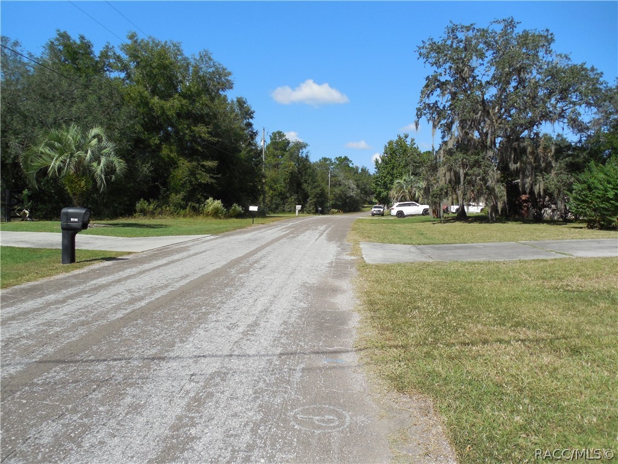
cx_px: 309
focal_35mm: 25
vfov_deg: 54.9
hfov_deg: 69.4
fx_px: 446
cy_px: 232
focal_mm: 4.5
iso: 125
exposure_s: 1/1250
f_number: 3.3
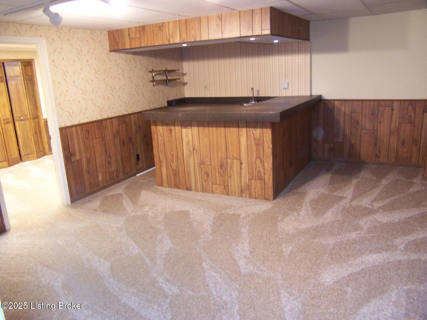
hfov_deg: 49.0
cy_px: 160
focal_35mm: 38
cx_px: 214
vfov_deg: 37.7
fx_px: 469
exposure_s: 1/3
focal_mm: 6.3
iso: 140
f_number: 2.8
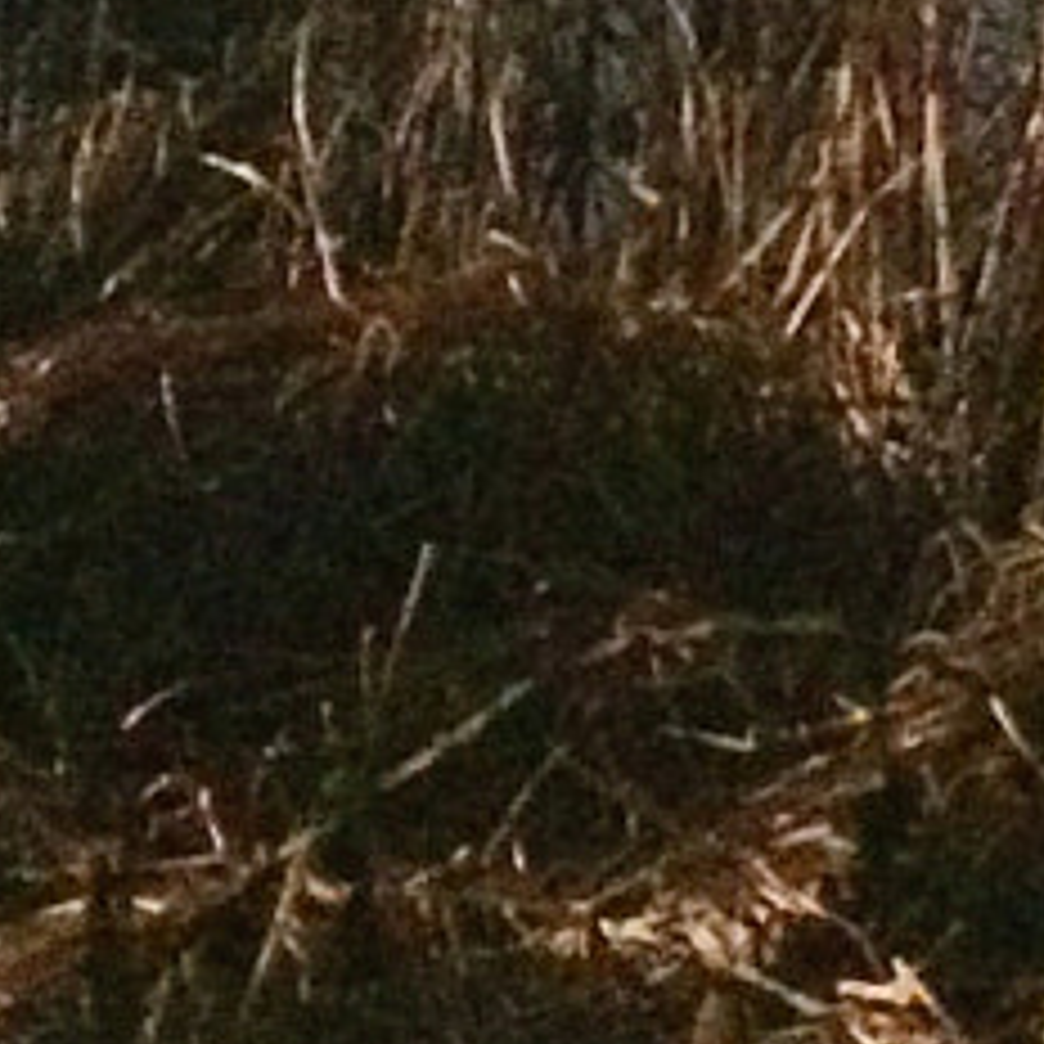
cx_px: 873
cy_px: -1233
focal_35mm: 177
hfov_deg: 9.8
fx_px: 6040
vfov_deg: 9.1
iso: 800
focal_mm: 4.15
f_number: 2.2
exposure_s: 1/41667
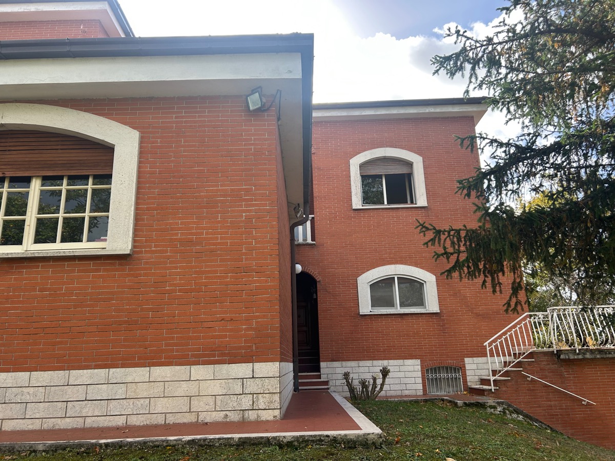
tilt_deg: +15.7
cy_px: 230
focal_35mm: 26
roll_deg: +1.9
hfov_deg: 67.3
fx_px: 462
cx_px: 308
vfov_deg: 53.1
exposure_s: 1/1159
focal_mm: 5.7
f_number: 1.5
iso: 50
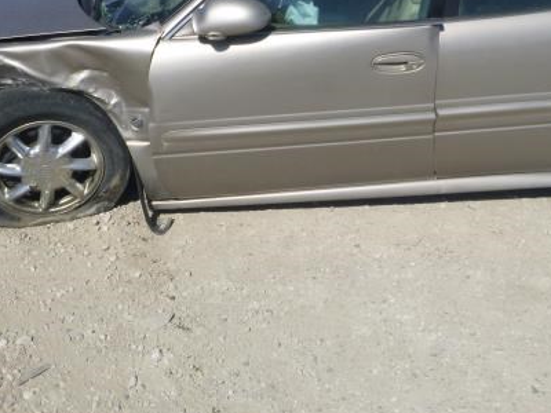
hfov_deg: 38.1
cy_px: 54
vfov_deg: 28.2
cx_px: 326
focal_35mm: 50
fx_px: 796
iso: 100
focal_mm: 4.5
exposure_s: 1/800
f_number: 3.9
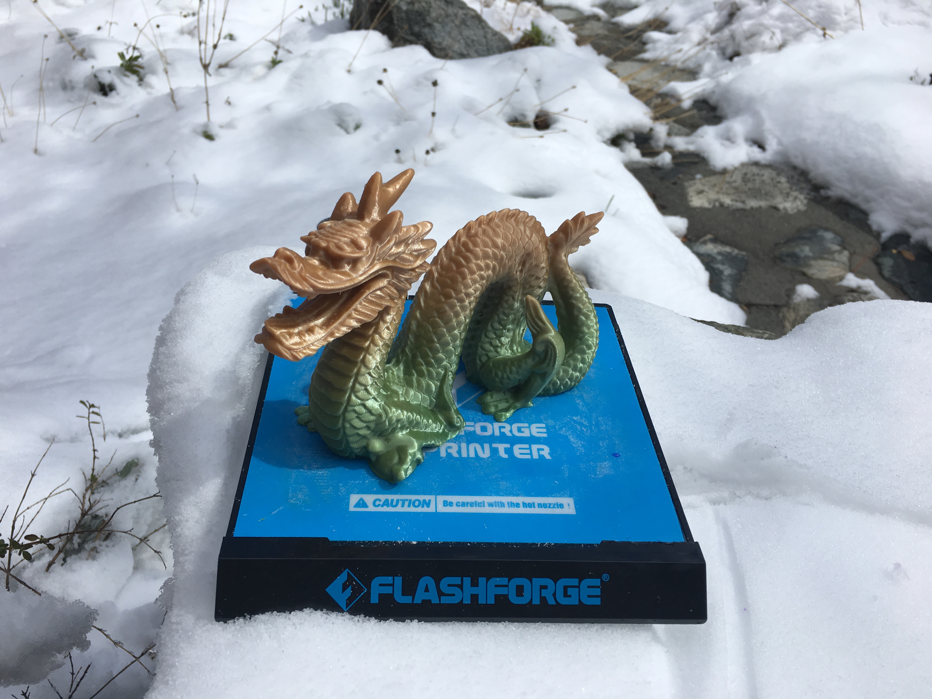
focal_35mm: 29
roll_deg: +1.6
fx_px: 781
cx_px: 466
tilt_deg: -35.9
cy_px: 350
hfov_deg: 61.7
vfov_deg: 48.2
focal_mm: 4.15
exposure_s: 1/1451
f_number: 2.2
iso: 25
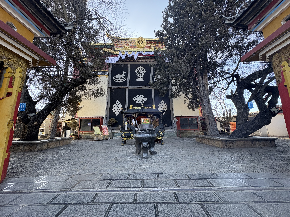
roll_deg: +0.7
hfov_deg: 102.1
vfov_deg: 85.7
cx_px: 145
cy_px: 108
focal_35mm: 14
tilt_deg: +10.9
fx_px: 117
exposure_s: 1/99
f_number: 2.2
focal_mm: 2.22
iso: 64
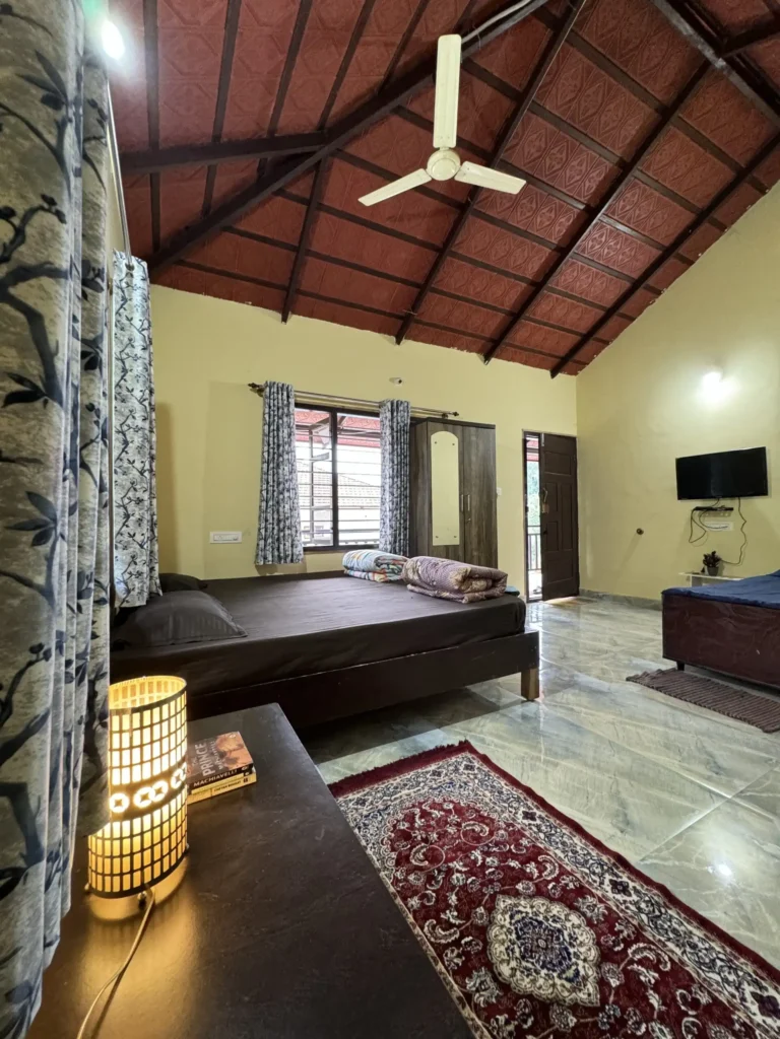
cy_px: 520
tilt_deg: +0.9
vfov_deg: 102.1
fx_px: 421
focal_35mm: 14
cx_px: 390
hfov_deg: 85.7
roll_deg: +1.5
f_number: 2.2
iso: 640
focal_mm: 2.22
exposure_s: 1/50
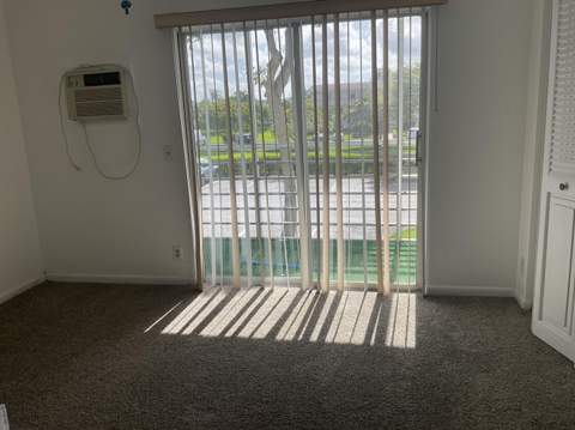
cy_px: 215
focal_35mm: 29
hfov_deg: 61.7
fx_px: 481
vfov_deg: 48.2
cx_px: 288
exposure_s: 1/465
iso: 16
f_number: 1.8
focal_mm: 3
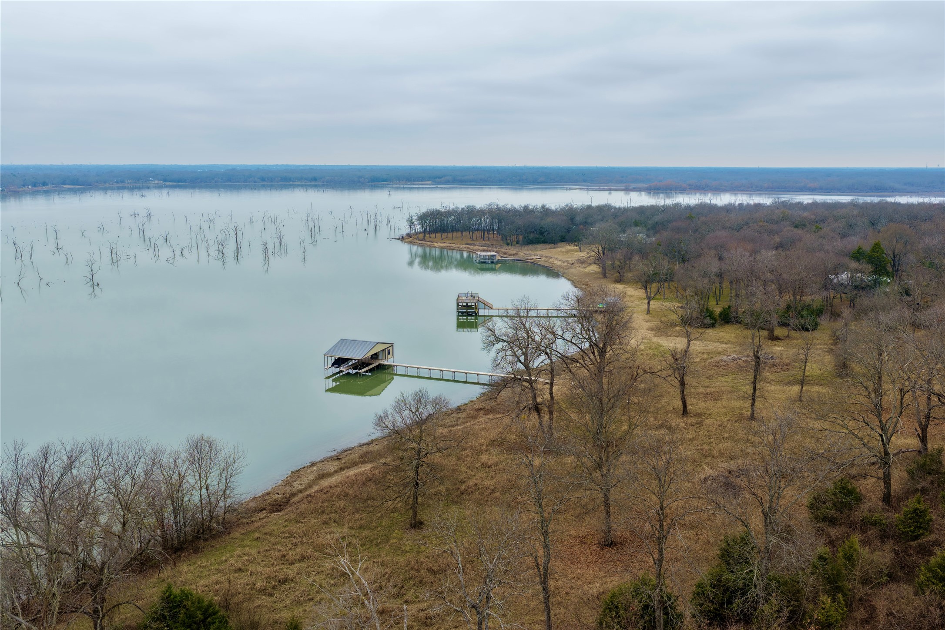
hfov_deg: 65.5
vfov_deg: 46.4
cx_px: 472
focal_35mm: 28
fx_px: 735
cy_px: 315
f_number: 2.8
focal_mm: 14.45
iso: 160
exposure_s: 1/400
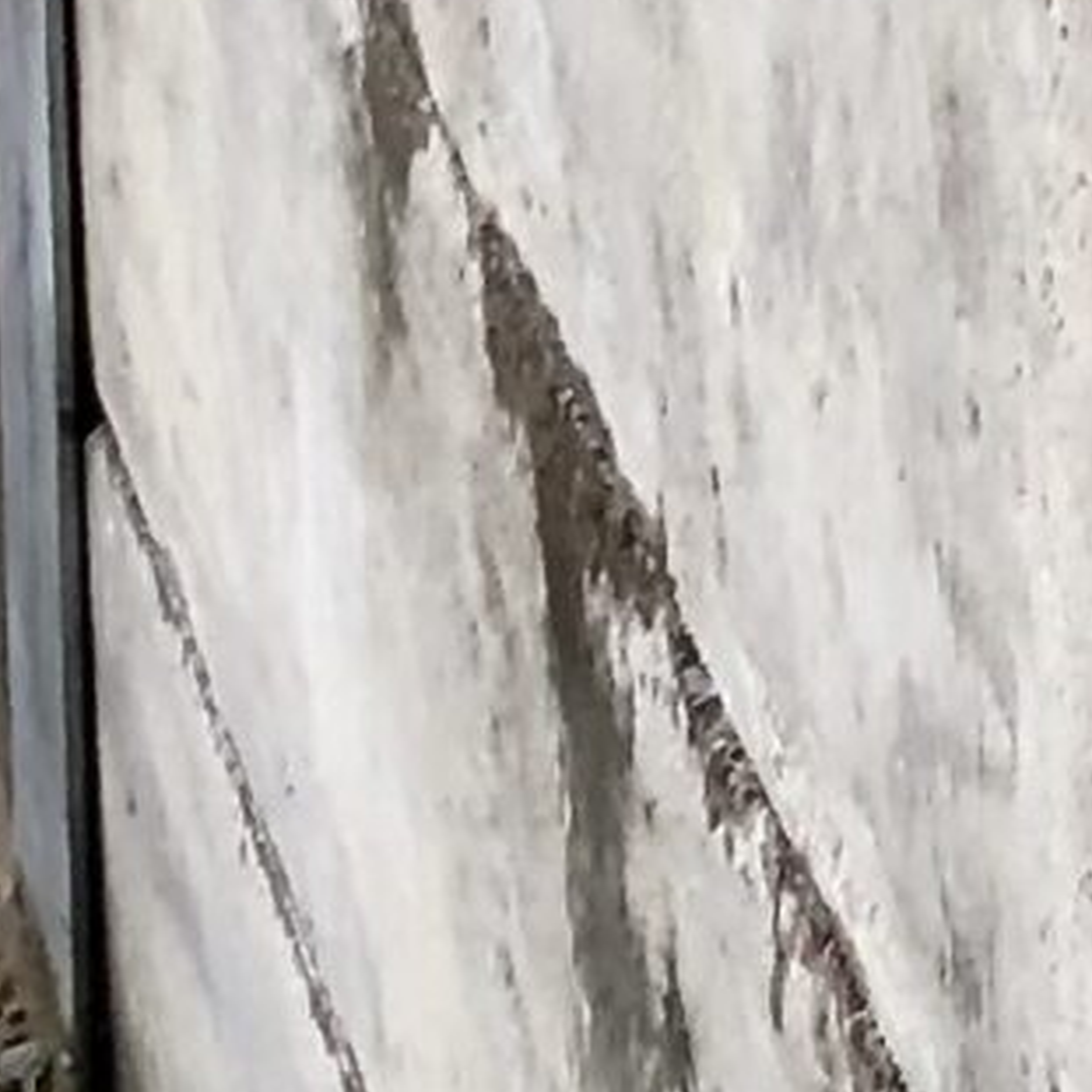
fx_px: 8173
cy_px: -1822
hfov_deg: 7.1
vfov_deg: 7.1
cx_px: 2781
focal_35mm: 229
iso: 20
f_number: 1.8
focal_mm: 4
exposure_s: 1/414
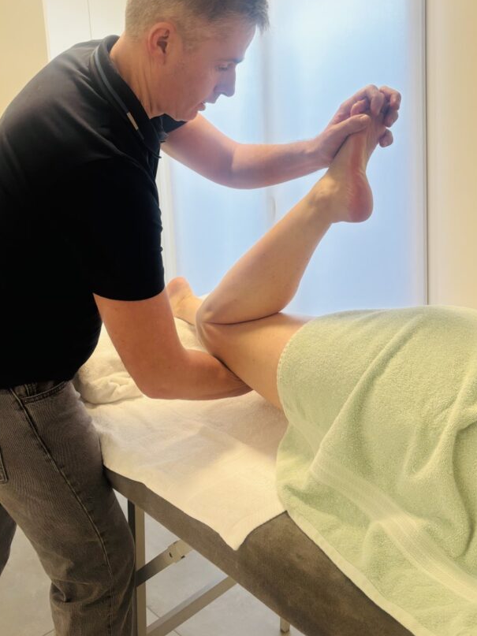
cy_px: 245
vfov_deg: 54.8
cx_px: 214
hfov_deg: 42.9
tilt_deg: -8.5
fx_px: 606
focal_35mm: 33
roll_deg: +3.0
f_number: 1.6
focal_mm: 5.96
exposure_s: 1/100
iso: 125
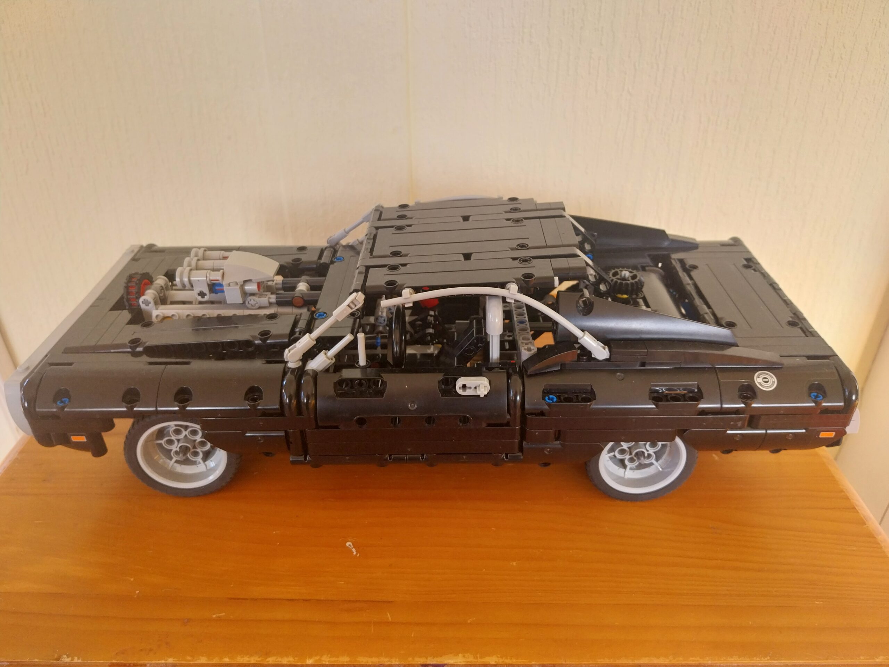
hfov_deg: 67.3
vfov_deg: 53.1
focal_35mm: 26
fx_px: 668
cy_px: 334
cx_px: 444
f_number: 1.8
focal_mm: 4
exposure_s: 1/50
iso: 64
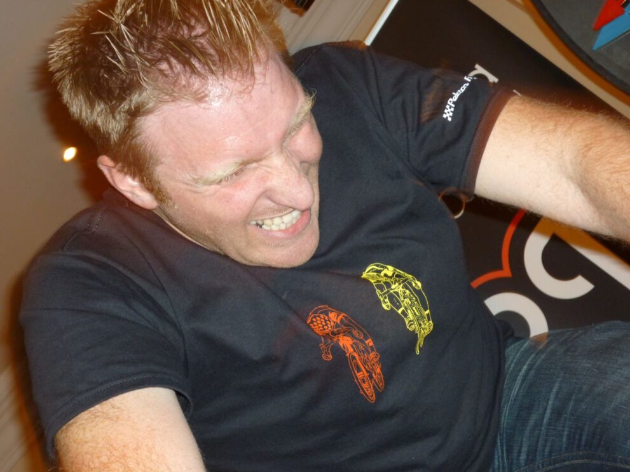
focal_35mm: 62
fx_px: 1128
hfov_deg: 31.2
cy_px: 241
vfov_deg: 23.6
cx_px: 310
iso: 160
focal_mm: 9.9
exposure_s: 1/8
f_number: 3.6
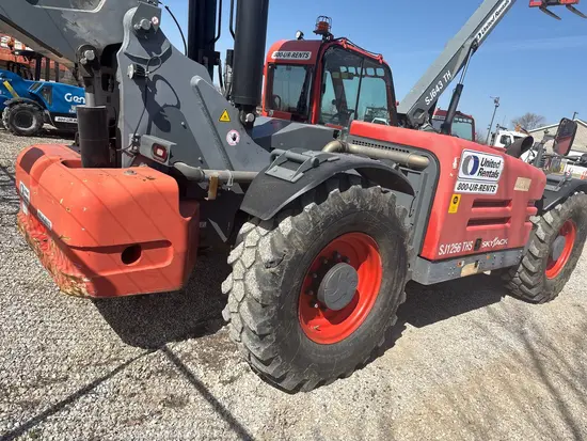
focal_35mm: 26
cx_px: 294
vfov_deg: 53.1
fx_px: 441
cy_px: 220
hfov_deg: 67.3
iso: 50
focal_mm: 5.96
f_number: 1.6
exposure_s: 1/3205
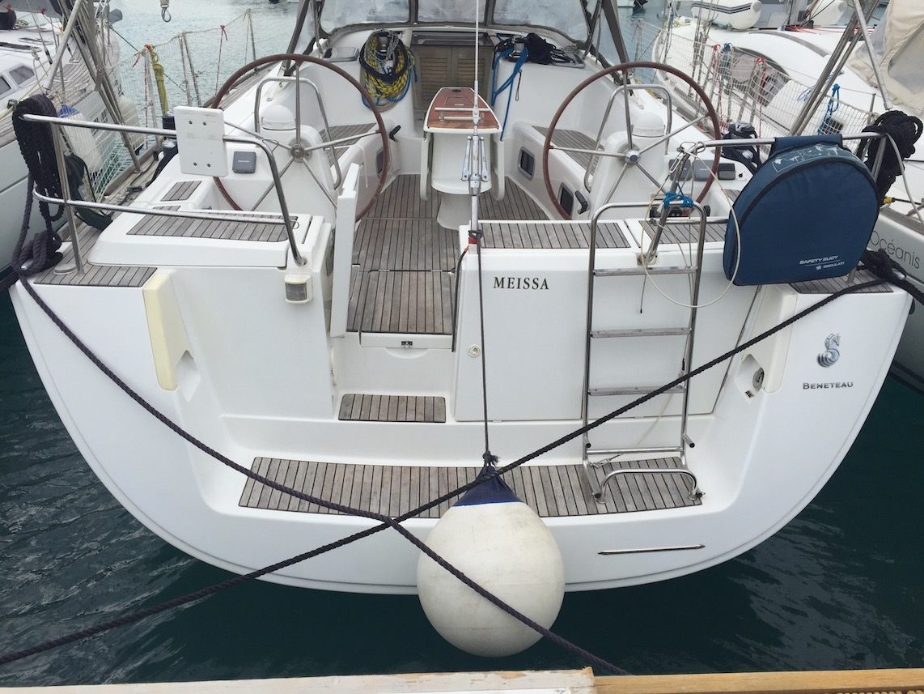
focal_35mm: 29
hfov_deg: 61.6
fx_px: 774
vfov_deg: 48.2
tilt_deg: -25.9
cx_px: 462
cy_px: 347
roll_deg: -2.5
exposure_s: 1/1799
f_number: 2.2
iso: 32
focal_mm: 4.15
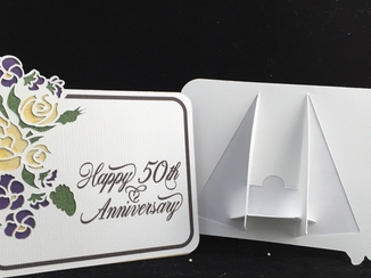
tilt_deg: -10.8
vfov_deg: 35.8
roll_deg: -2.2
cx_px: 175
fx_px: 428
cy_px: 169
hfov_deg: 46.8
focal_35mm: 40
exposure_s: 1/30
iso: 80
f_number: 2.2
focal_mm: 4.15
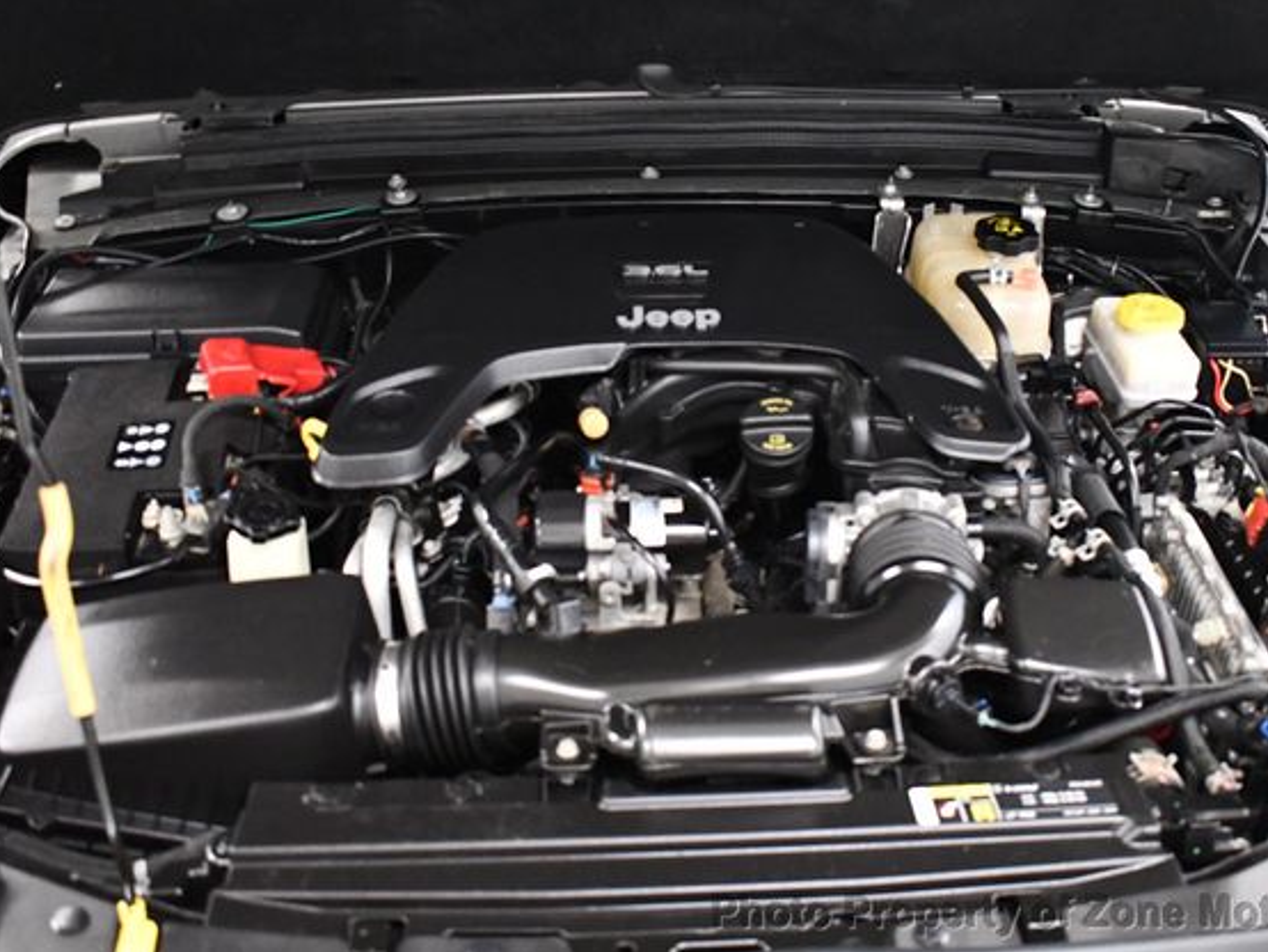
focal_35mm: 40
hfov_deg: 46.7
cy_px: 467
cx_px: 684
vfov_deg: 36.0
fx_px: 1466
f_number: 3.5
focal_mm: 18
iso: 3200
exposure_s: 1/80
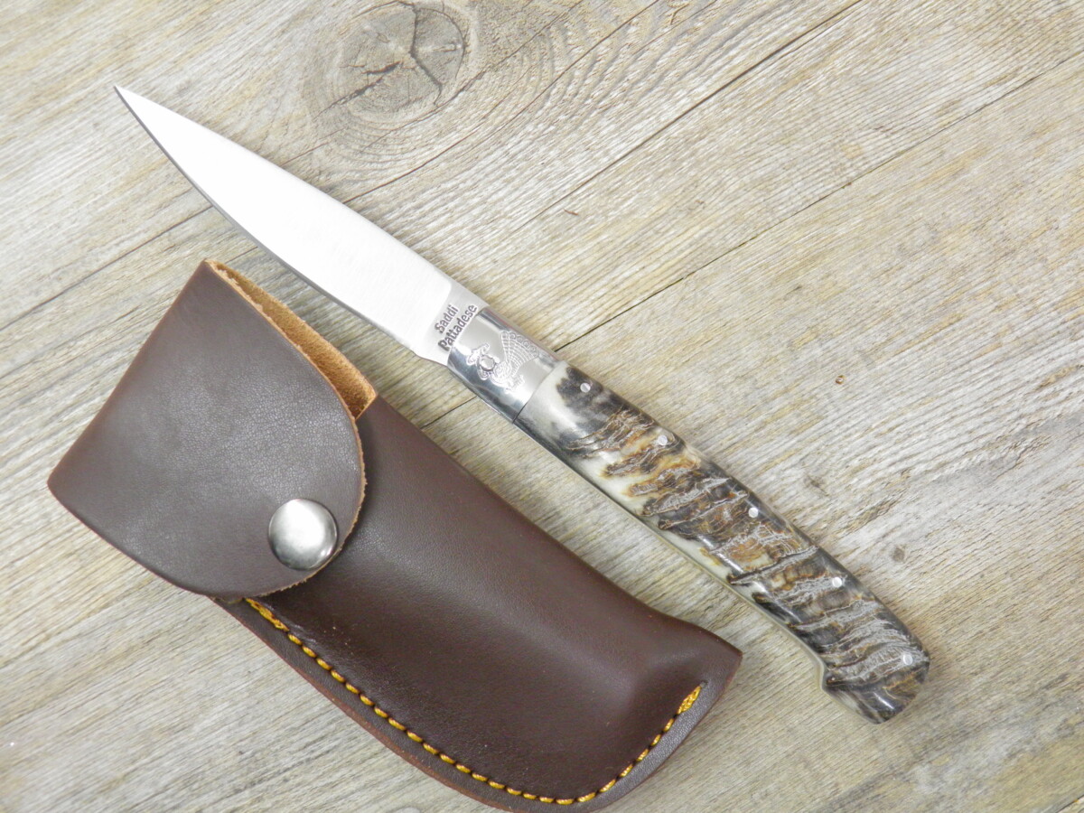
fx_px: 1378
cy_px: 406
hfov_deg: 42.9
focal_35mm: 44
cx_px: 542
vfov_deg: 32.9
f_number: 3.3
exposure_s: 1/15
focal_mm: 7.9
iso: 200
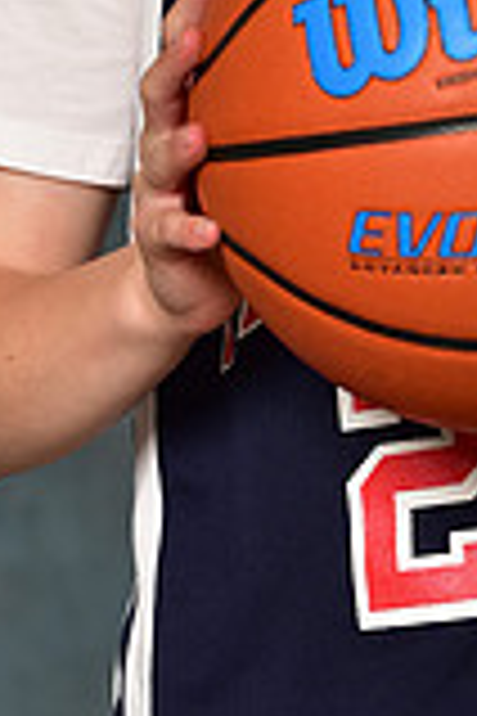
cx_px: 520
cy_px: -284
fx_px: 11248
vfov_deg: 3.6
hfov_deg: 2.4
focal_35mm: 566
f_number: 4.5
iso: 250
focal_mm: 155
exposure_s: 1/200
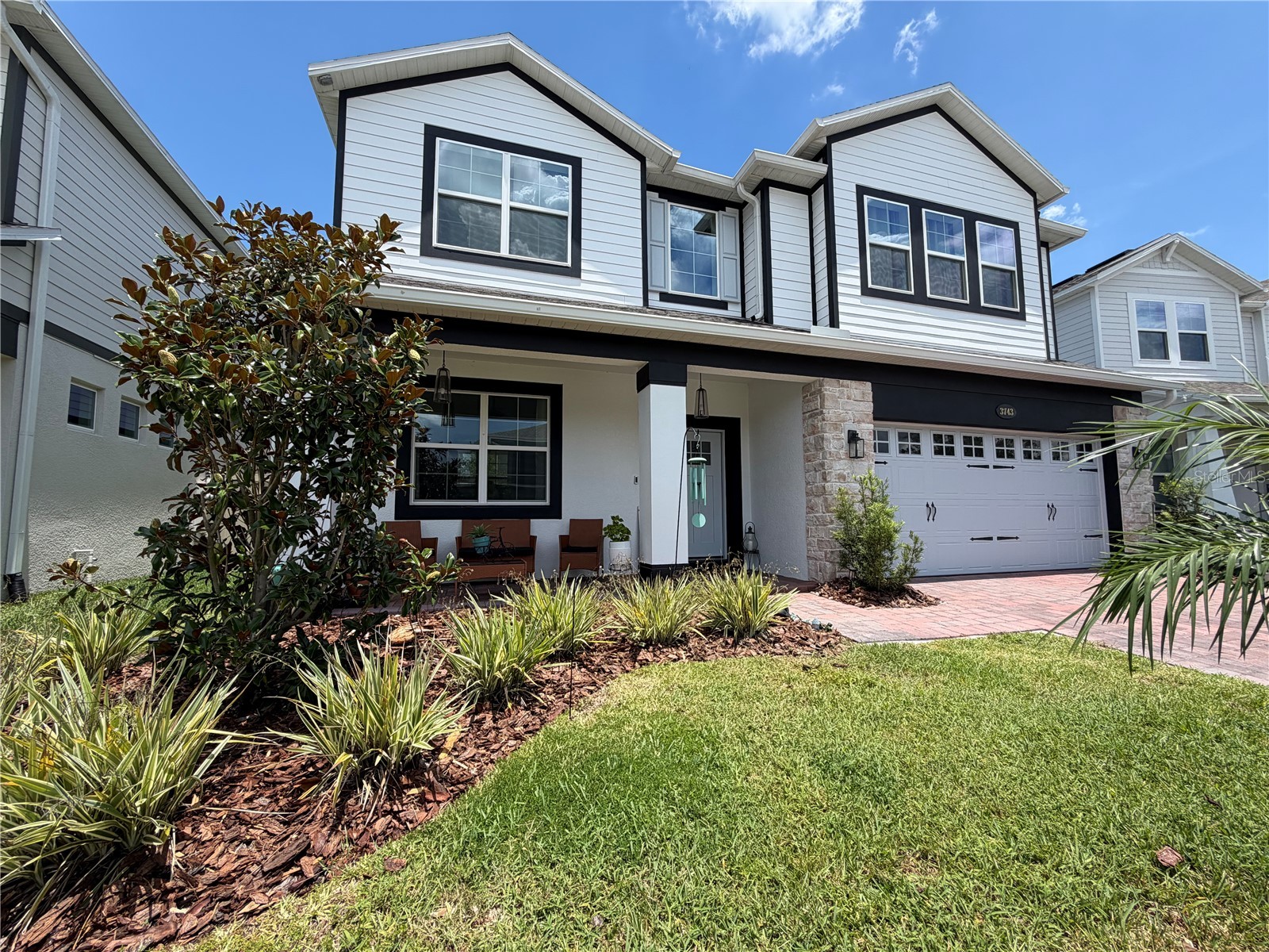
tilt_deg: +3.9
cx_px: 634
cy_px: 476
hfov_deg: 102.1
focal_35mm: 14
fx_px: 513
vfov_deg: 85.7
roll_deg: +0.9
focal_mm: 2.22
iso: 32
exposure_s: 1/770
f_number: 2.2
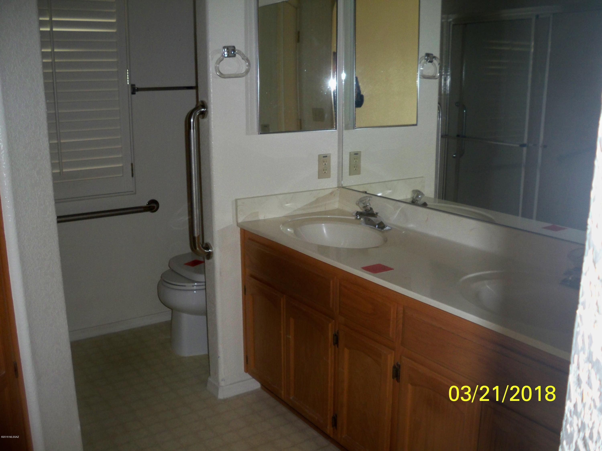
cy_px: 226
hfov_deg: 52.6
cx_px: 301
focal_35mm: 35
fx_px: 609
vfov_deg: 40.7
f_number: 3.1
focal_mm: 6.3
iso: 200
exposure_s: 1/60
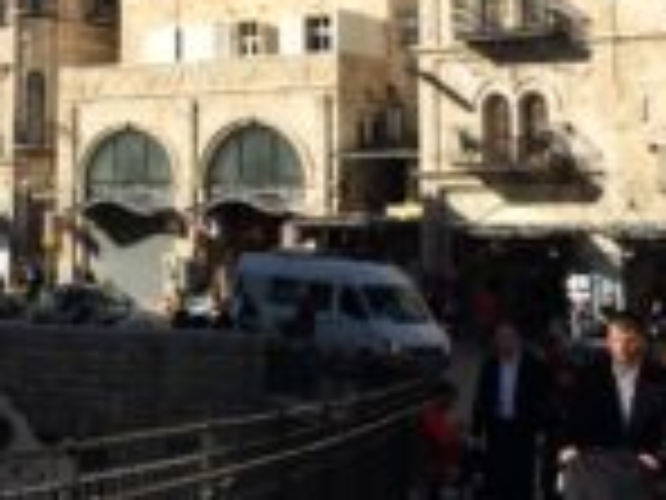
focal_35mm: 81
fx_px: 1558
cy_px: 32
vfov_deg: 17.9
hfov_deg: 24.0
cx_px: 207
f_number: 2.2
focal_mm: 4.12
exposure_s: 1/2740
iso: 32
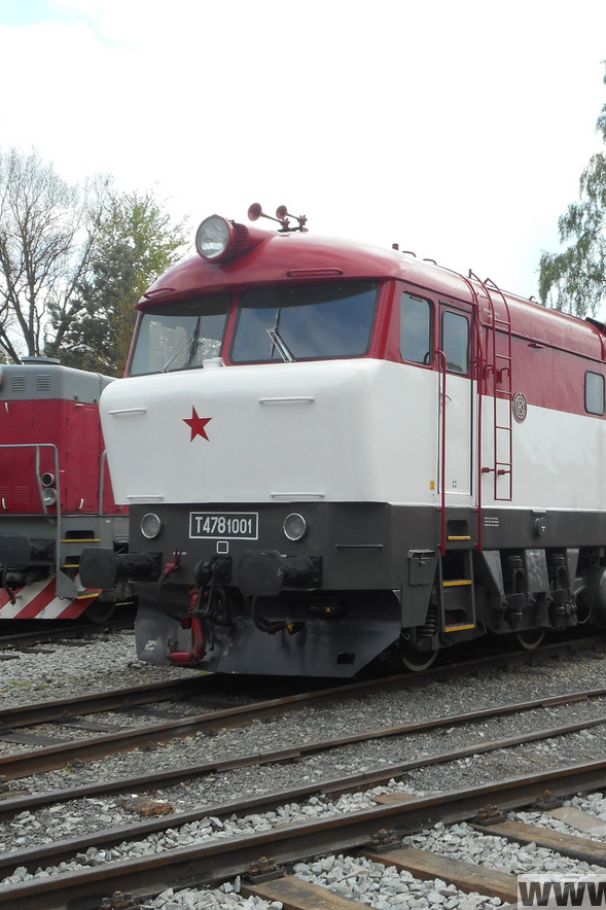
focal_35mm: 48
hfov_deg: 27.8
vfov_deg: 41.1
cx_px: 416
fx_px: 1212
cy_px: 459
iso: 80
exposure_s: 1/250
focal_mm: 6
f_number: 4.2
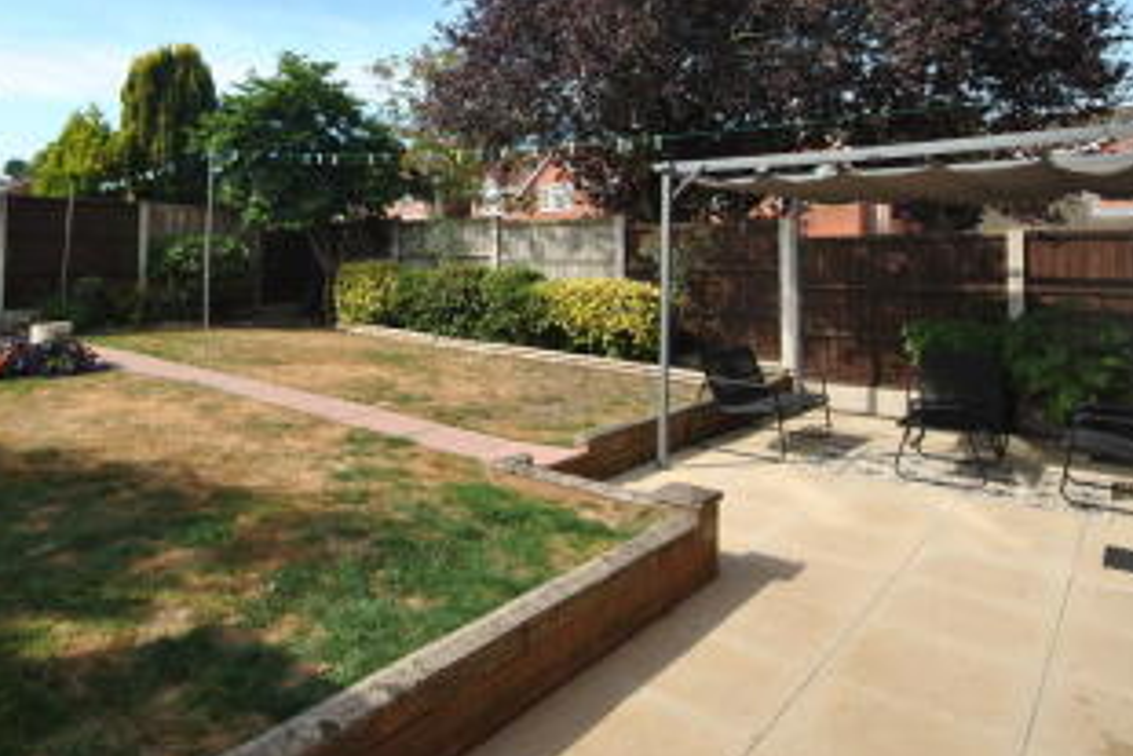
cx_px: 391
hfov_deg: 74.1
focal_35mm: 23
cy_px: 243
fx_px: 724
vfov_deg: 53.9
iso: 100
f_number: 7.1
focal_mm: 10
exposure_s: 1/200
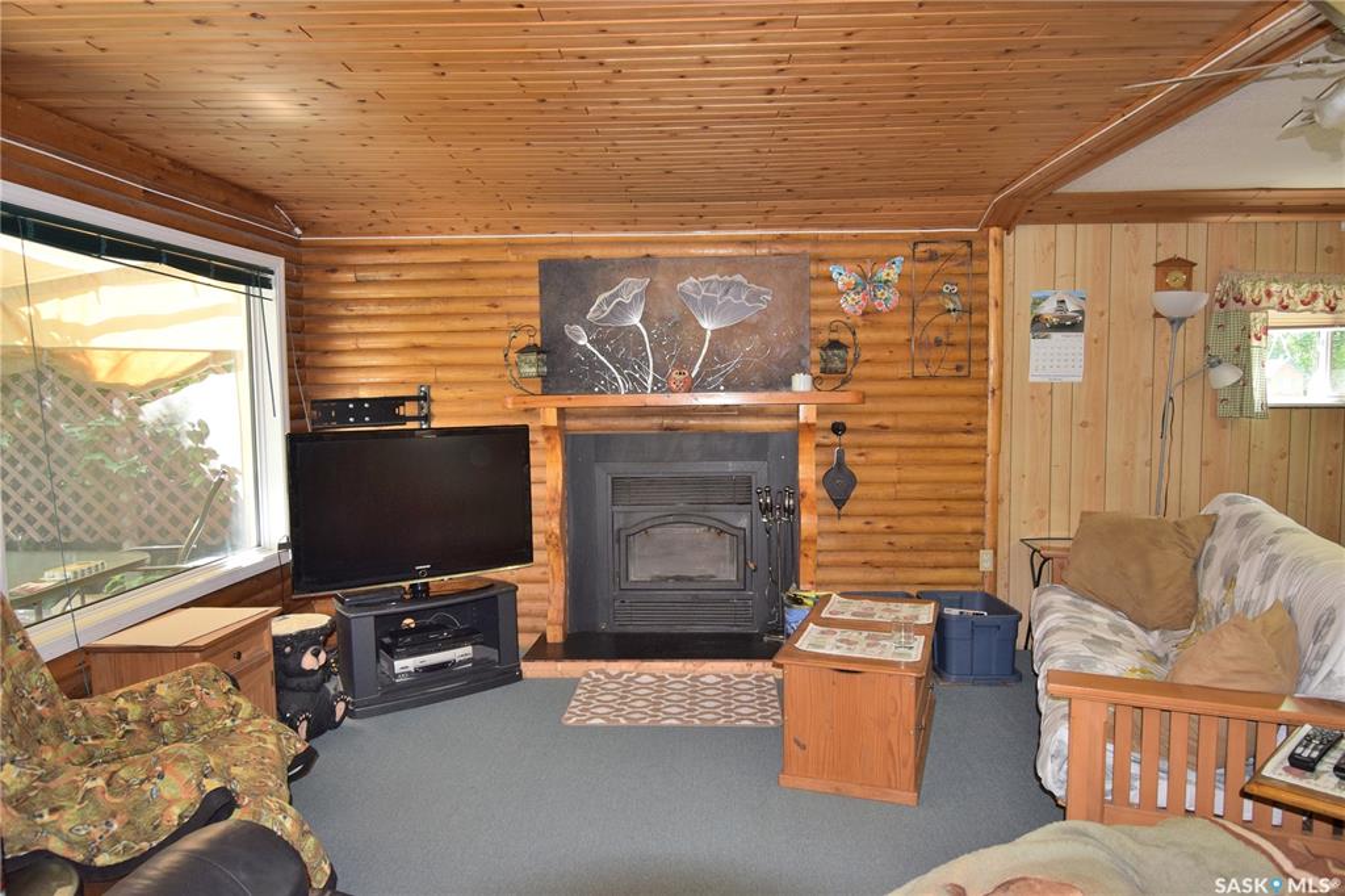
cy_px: 448
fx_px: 840
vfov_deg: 56.1
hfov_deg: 77.3
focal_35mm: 22
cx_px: 672
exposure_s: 1/60
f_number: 5
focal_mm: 15
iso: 1000
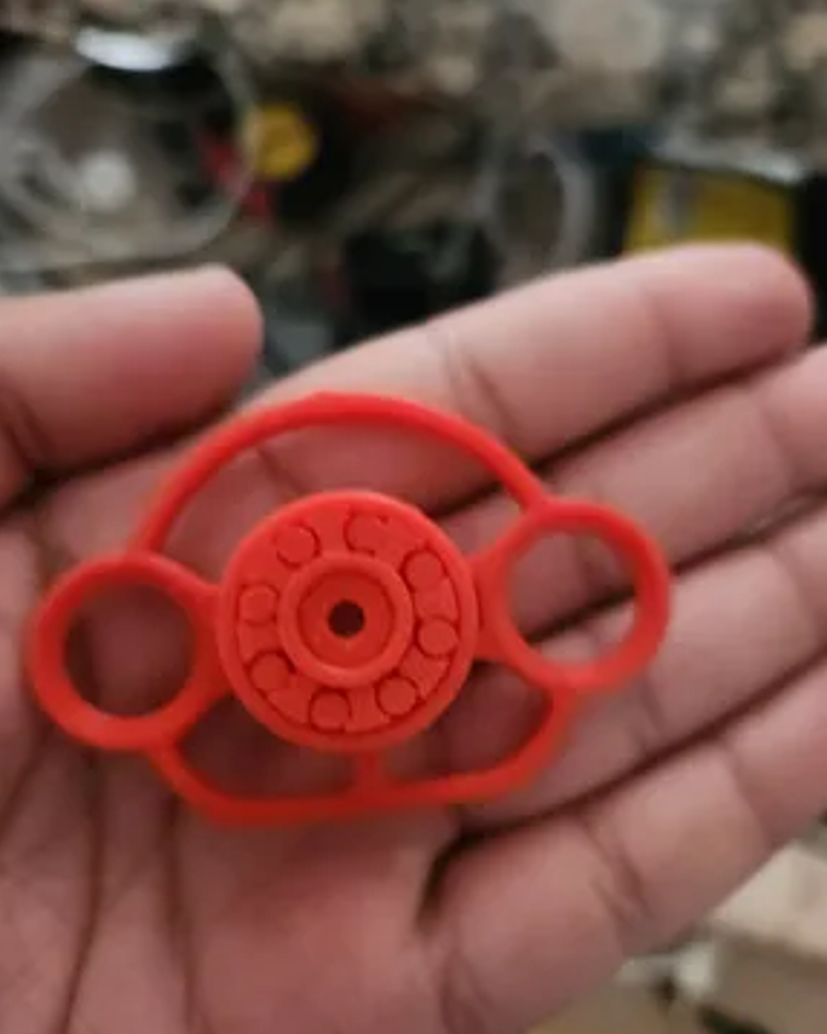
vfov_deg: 68.1
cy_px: 539
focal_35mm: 25
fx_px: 765
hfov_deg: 56.8
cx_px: 398
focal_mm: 5.4
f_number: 1.8
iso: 800
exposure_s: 1/24
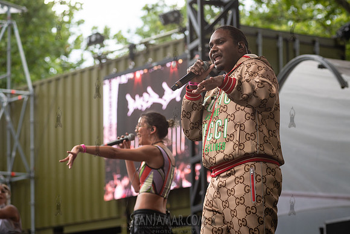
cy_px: 119
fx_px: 1415
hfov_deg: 14.1
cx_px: 206
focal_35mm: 146
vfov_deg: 9.4
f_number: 4
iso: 640
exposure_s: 1/640
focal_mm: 120
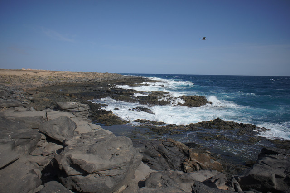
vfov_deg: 53.1
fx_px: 193
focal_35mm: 24
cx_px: 145
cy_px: 96
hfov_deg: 73.8
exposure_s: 1/1000
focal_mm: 16
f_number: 8
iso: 200
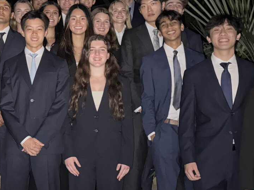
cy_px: 56
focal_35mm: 67
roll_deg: -0.6
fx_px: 492
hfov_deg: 28.3
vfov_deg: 21.8
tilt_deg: +7.4
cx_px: 45
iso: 640
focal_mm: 6.76
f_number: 1.78
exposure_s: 1/4
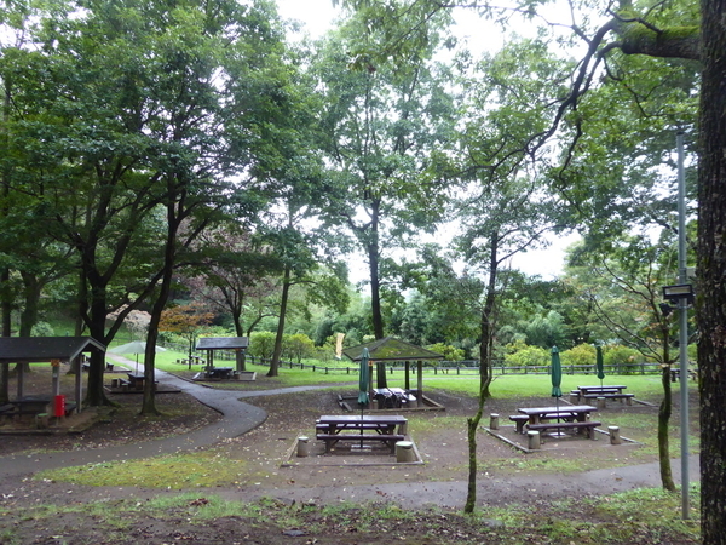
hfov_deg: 71.6
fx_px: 503
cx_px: 363
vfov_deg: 56.8
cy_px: 272
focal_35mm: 24
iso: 400
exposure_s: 1/40
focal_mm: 4.3
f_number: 3.3
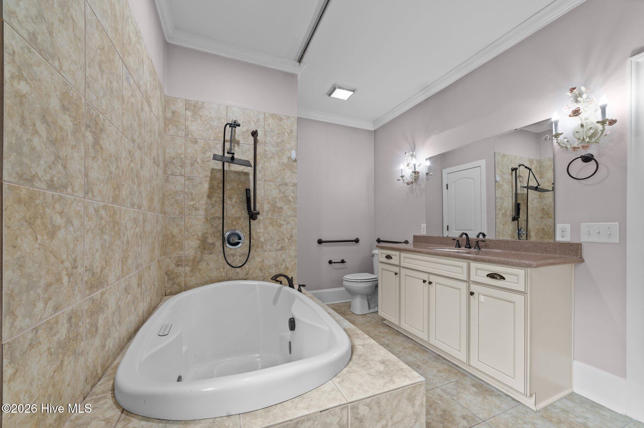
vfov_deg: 81.1
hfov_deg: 104.3
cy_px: 214
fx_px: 250
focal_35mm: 14
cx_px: 322
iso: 250
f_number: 8
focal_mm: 14
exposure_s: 1/2
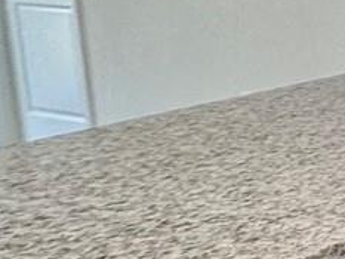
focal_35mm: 96
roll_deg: +3.2
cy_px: 16
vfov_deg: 15.2
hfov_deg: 13.6
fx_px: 957
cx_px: 865
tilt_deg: -13.3
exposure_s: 1/120
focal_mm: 2.22
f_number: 2.2
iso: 100
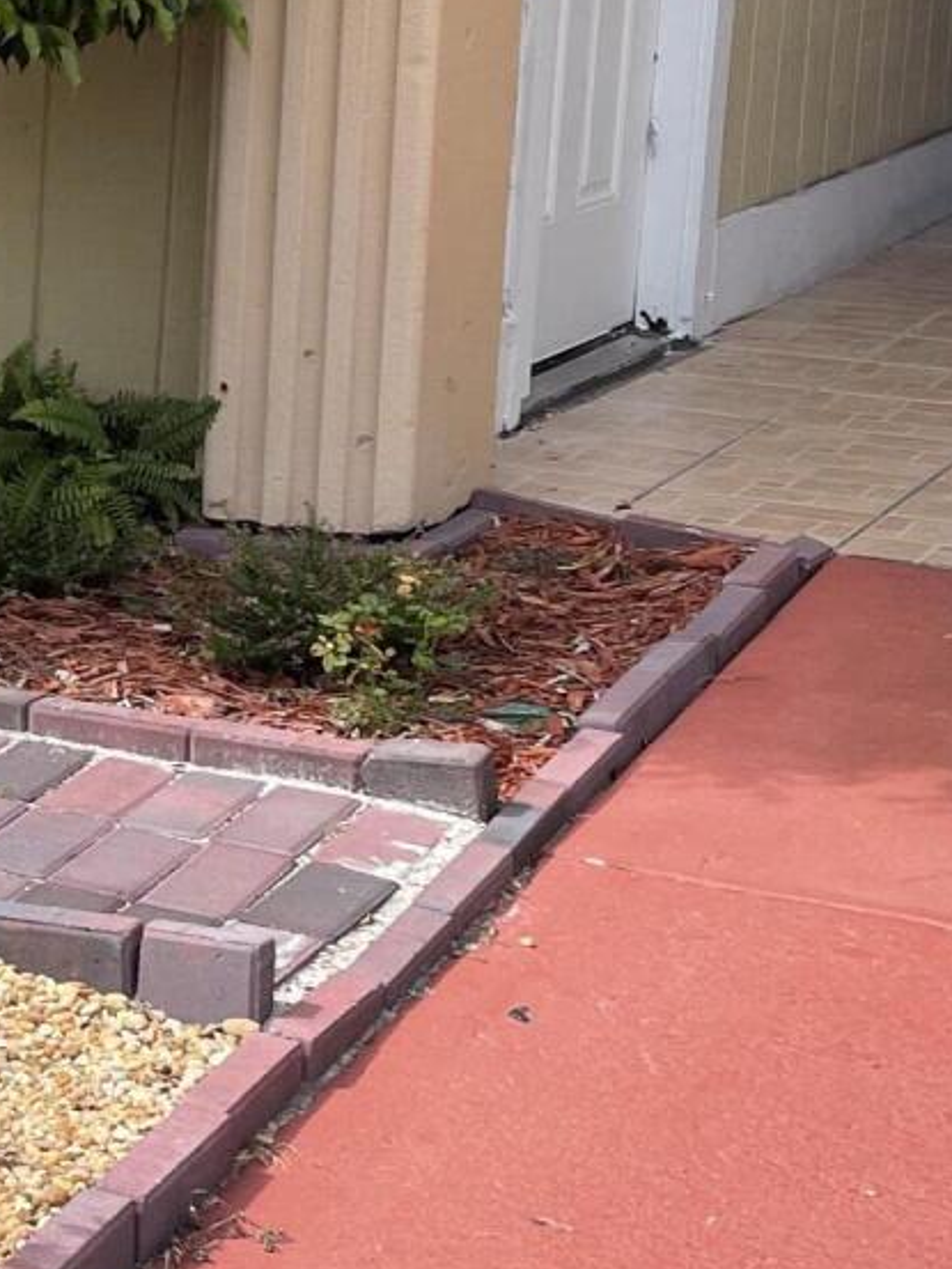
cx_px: -732
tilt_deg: -12.3
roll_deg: +1.3
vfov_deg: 20.8
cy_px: 431
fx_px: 3446
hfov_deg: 14.1
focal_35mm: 94
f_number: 1.6
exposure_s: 1/1350
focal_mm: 4.2
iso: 32
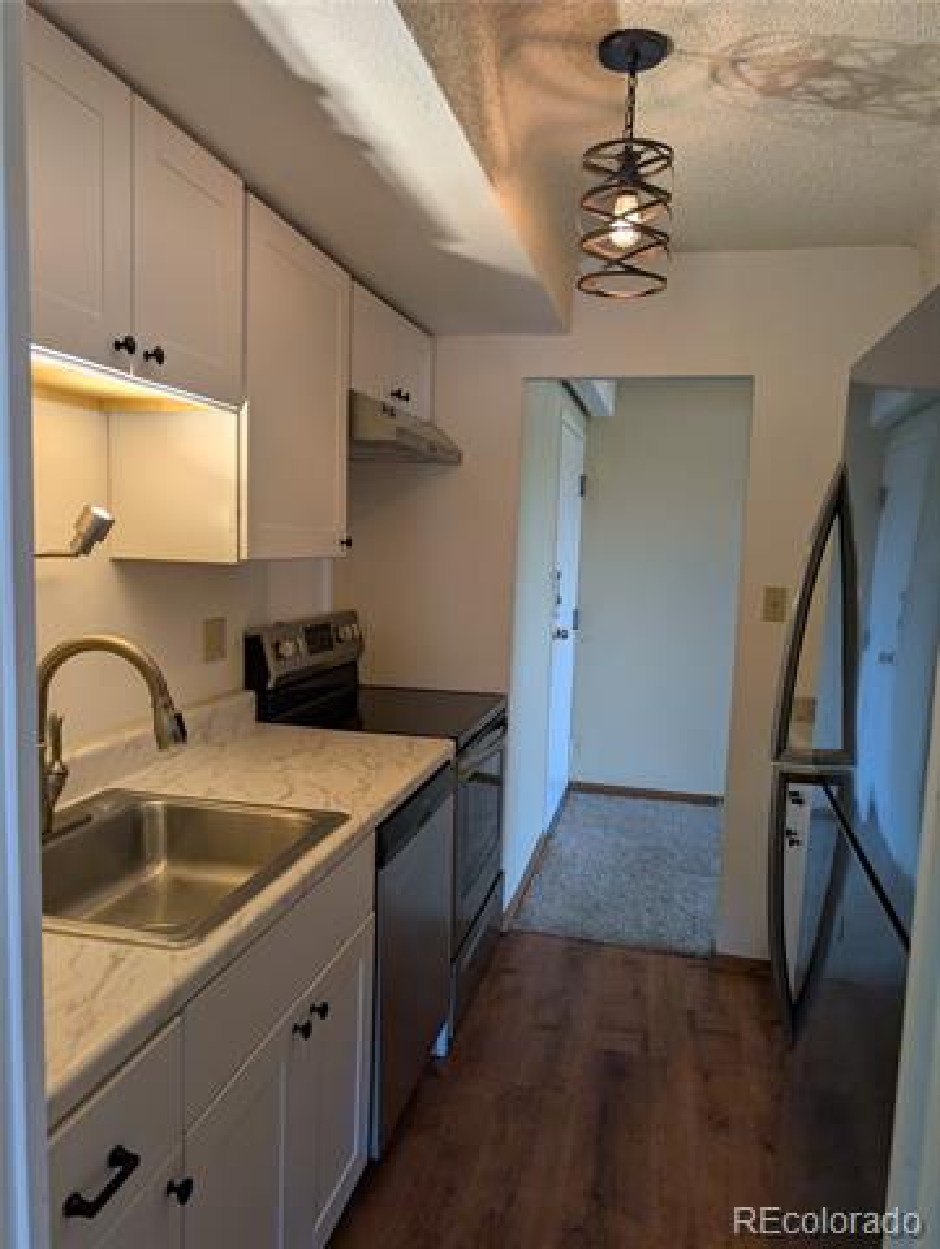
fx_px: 867
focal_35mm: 24
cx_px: 470
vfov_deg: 71.5
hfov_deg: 56.9
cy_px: 624
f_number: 1.68
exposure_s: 1/211
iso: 185
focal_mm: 6.9
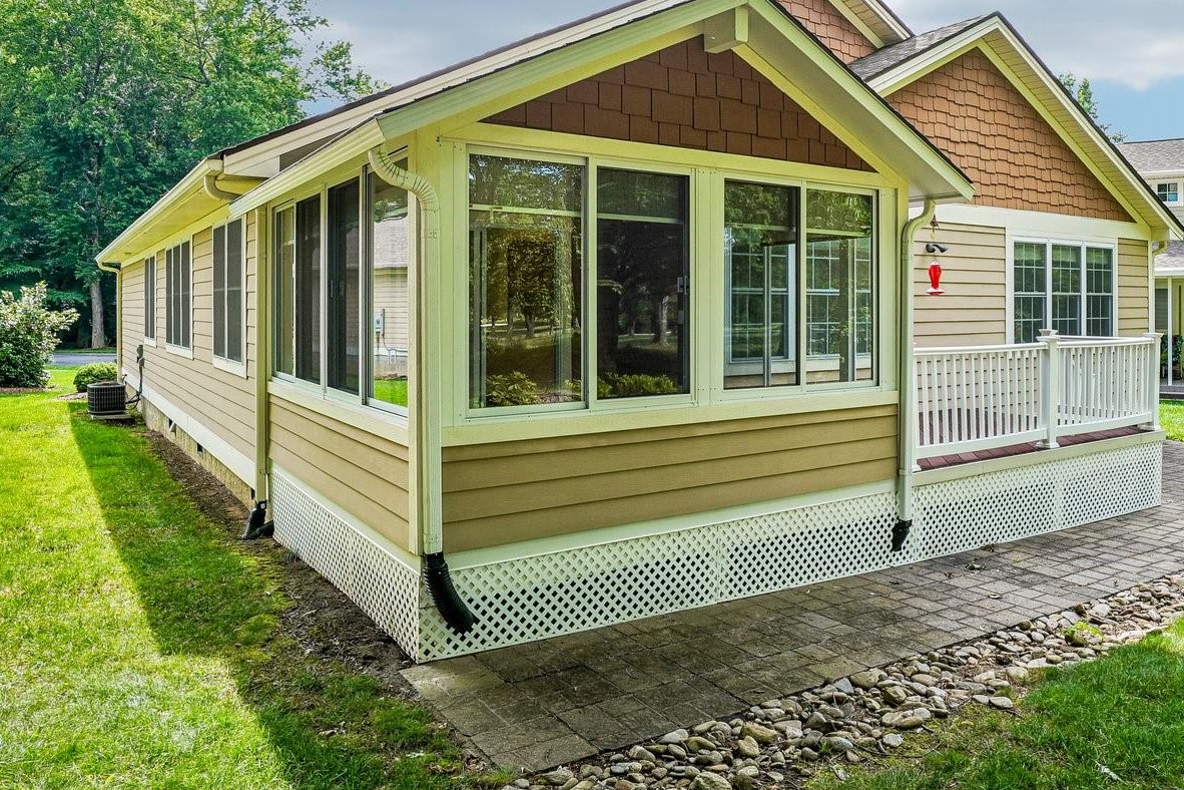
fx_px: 855
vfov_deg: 49.2
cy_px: 314
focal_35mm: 26
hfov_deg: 69.1
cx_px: 668
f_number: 8
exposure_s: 1/50
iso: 100
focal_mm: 10
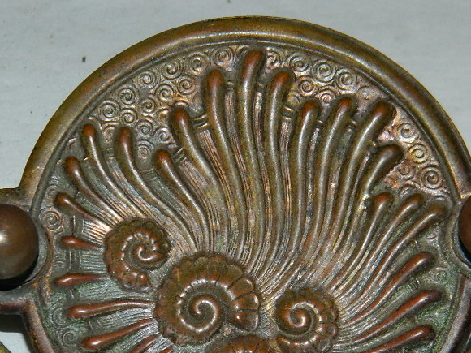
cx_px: 240
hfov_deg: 10.9
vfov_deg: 8.1
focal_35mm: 182
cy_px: 277
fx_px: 2476
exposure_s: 1/60
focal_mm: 18.6
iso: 200
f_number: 4.5
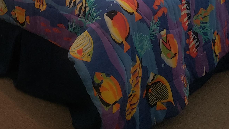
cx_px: 56
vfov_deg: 16.6
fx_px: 401
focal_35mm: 66
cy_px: -67
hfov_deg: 31.3
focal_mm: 4.3
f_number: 2.4
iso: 160
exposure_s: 1/60
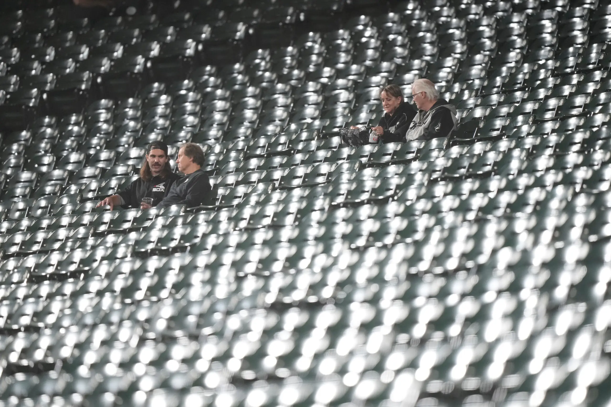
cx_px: 306
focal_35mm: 400
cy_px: 204
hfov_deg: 5.2
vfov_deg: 3.4
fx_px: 6789
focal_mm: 400
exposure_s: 1/1250
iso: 4000
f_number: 2.8
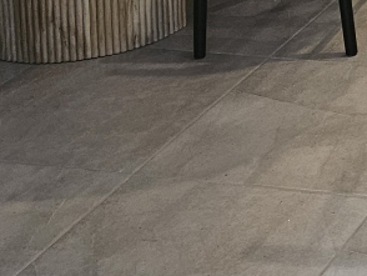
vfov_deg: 10.3
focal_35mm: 125
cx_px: 735
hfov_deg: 13.5
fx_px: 1326
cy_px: -385
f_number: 1.7
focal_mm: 6.3
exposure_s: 1/100
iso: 250
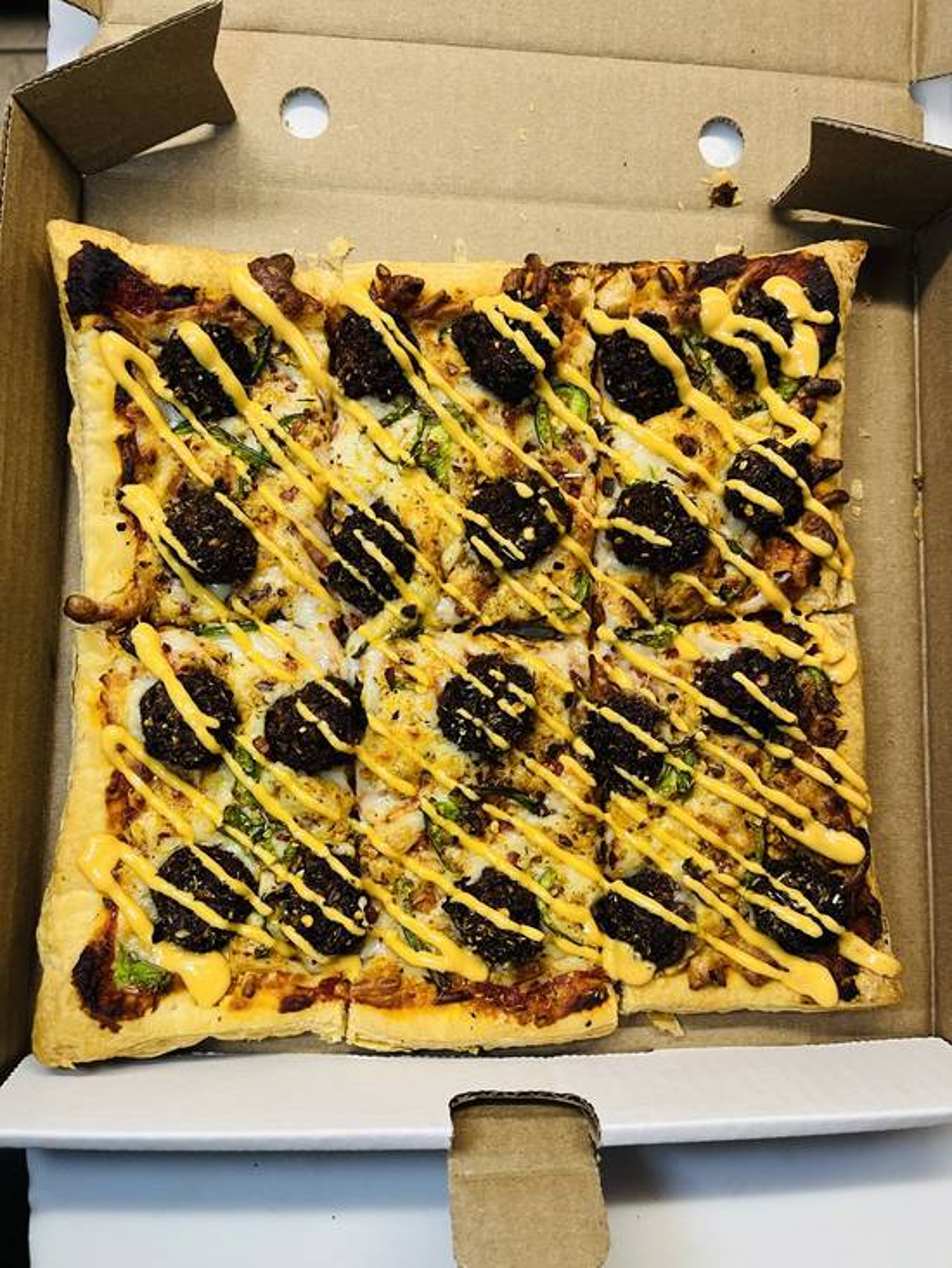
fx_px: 953
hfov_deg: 53.1
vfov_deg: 67.3
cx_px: 476
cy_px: 634
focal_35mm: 26
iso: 160
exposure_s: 1/60
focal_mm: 5.1
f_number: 1.6
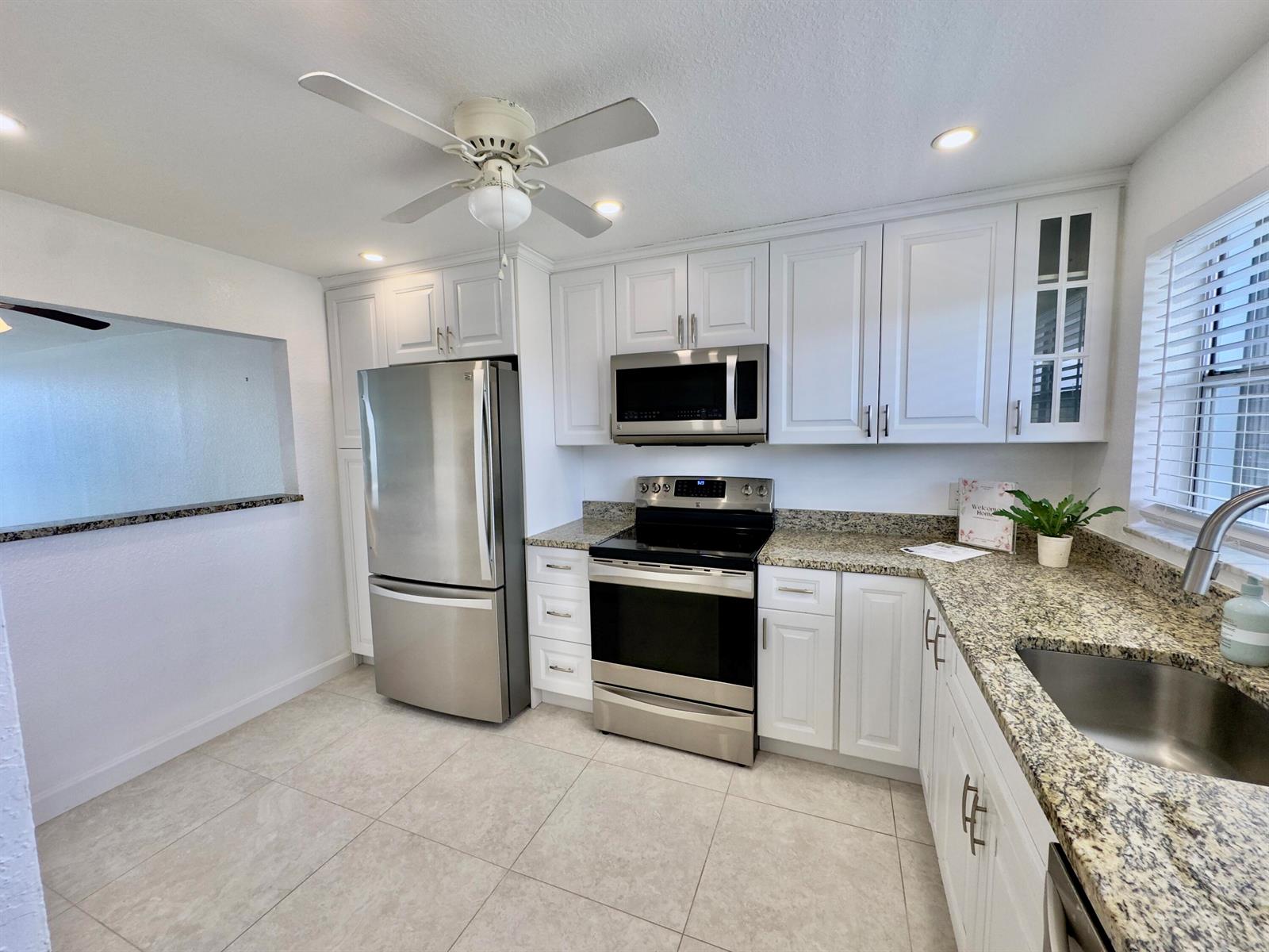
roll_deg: +1.0
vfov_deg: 85.7
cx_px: 634
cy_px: 476
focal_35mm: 14
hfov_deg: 102.1
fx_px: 513
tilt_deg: -5.5
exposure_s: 1/120
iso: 80
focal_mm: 2.22
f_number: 2.2
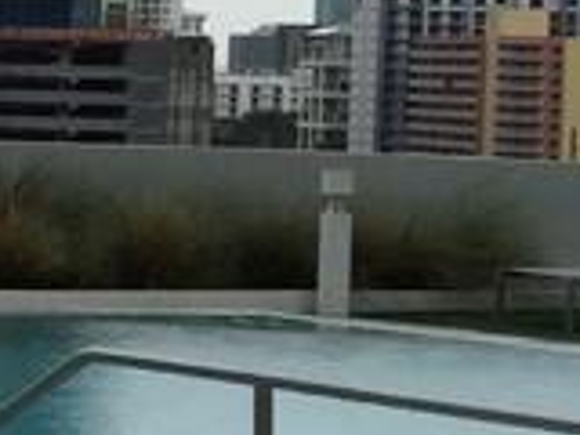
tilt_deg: +0.1
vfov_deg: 8.0
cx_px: -1051
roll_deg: -3.1
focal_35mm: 186
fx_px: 3116
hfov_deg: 9.0
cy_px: 98
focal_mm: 4.15
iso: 32
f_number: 2.2
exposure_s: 1/628
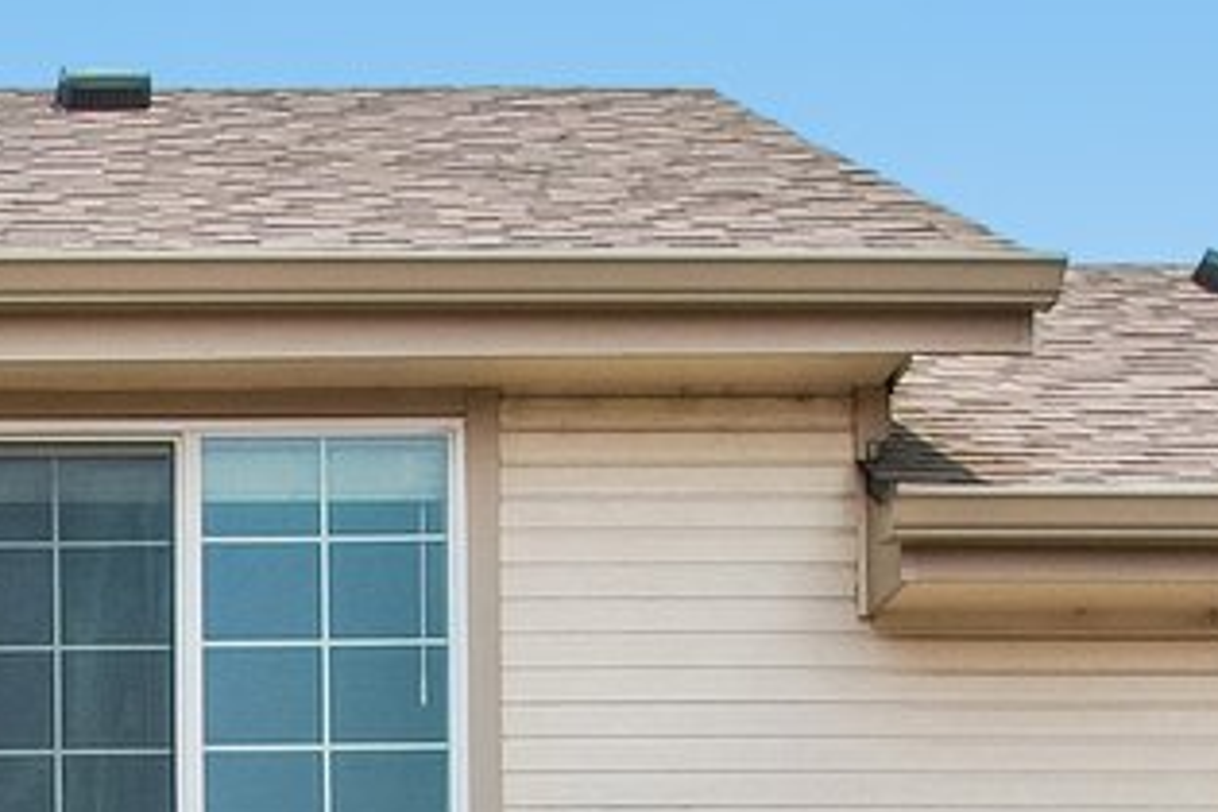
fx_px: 4838
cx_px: -584
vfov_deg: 8.7
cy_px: 1928
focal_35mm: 143
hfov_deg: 13.5
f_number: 2.8
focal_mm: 8.4
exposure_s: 1/240
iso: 130
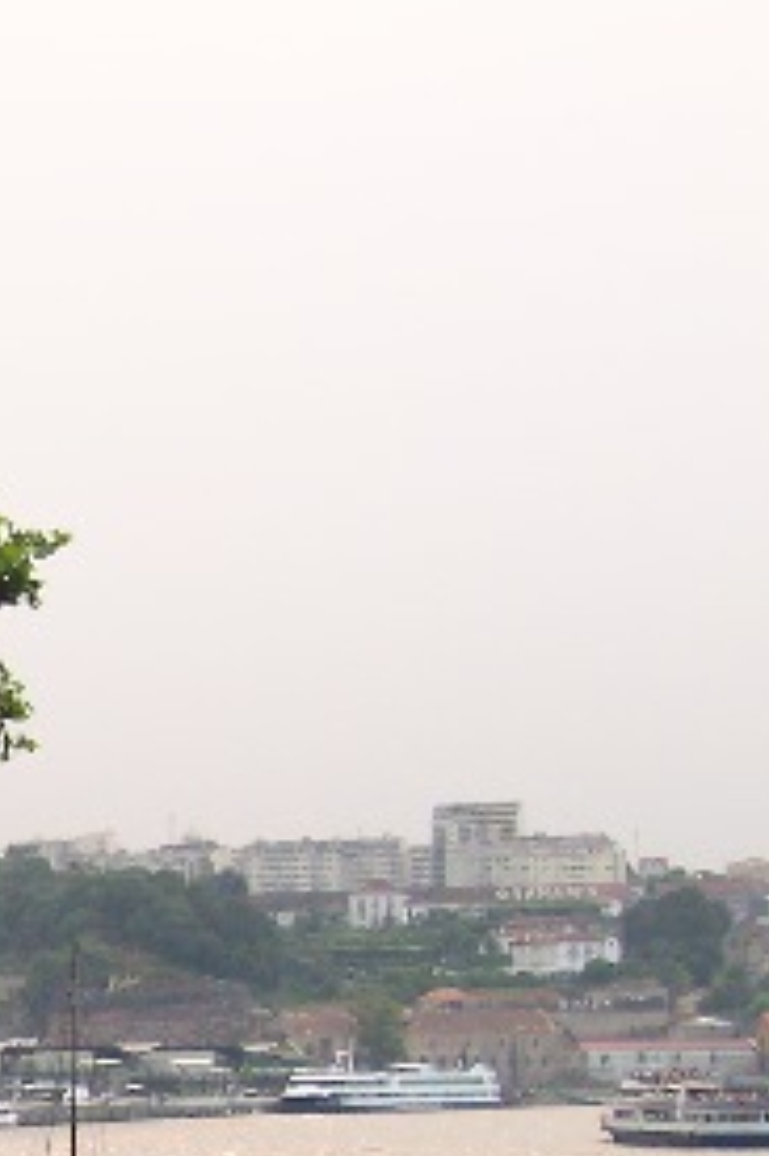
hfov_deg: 10.7
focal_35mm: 115
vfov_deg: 17.3
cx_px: -887
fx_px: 3689
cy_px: 1227
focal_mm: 8
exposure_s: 1/500
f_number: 2.8
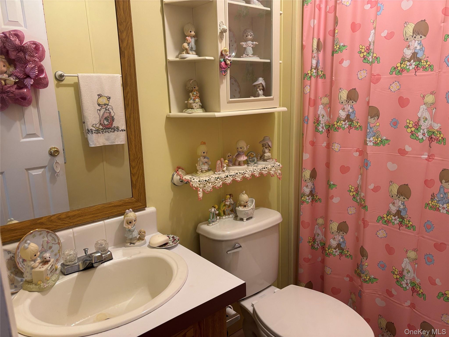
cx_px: 224
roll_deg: +2.1
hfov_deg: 67.3
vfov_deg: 53.1
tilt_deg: -12.1
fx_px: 337
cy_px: 168
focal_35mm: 26
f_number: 1.6
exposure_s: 1/60
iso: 160
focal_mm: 5.96
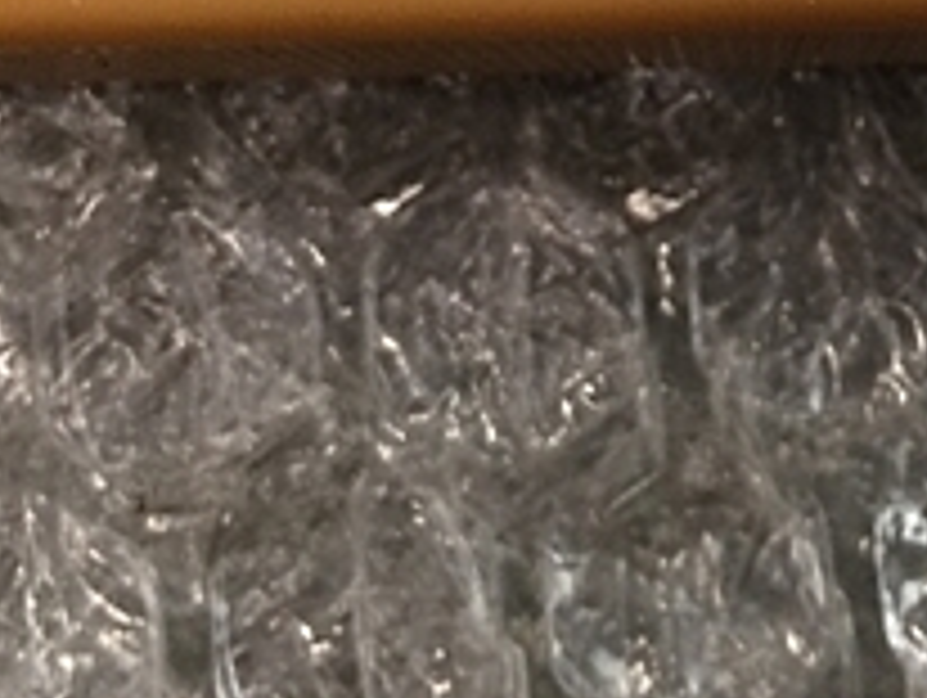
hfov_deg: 21.2
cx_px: 846
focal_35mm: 90
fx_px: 2413
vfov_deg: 15.7
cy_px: -198
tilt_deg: -82.9
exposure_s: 1/33
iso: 100
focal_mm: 4.15
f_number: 2.2
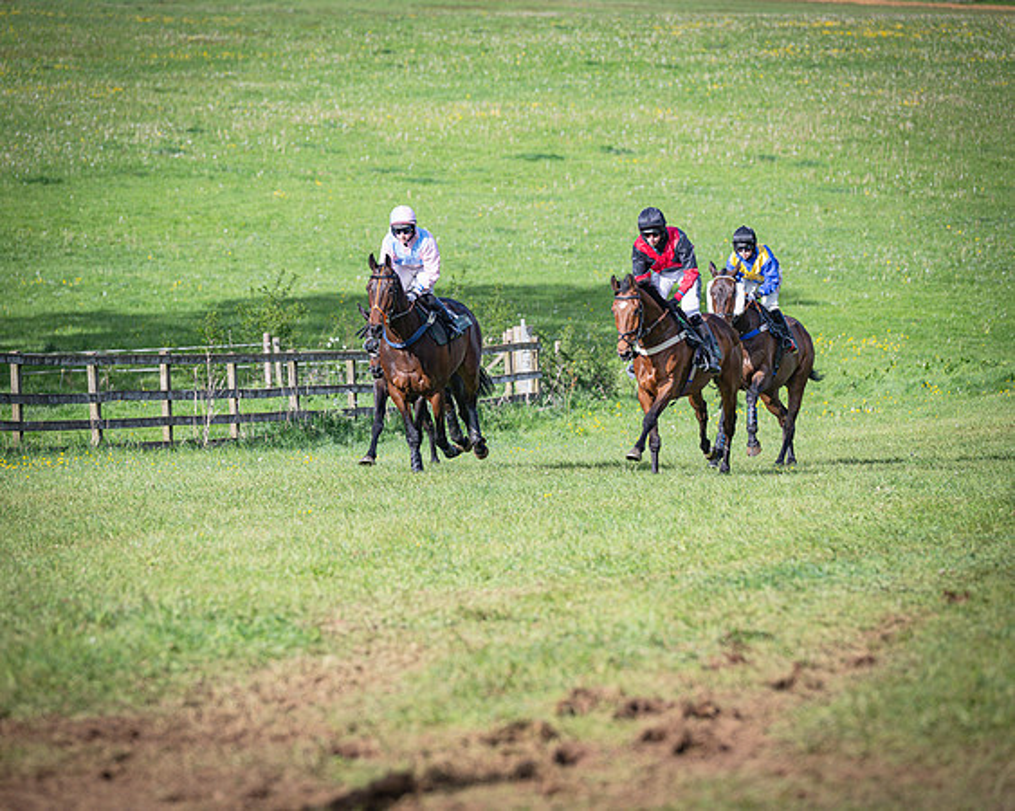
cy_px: 406
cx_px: 508
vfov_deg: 7.6
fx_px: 6087
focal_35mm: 203
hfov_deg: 9.5
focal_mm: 180
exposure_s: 1/4000
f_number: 4
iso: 400
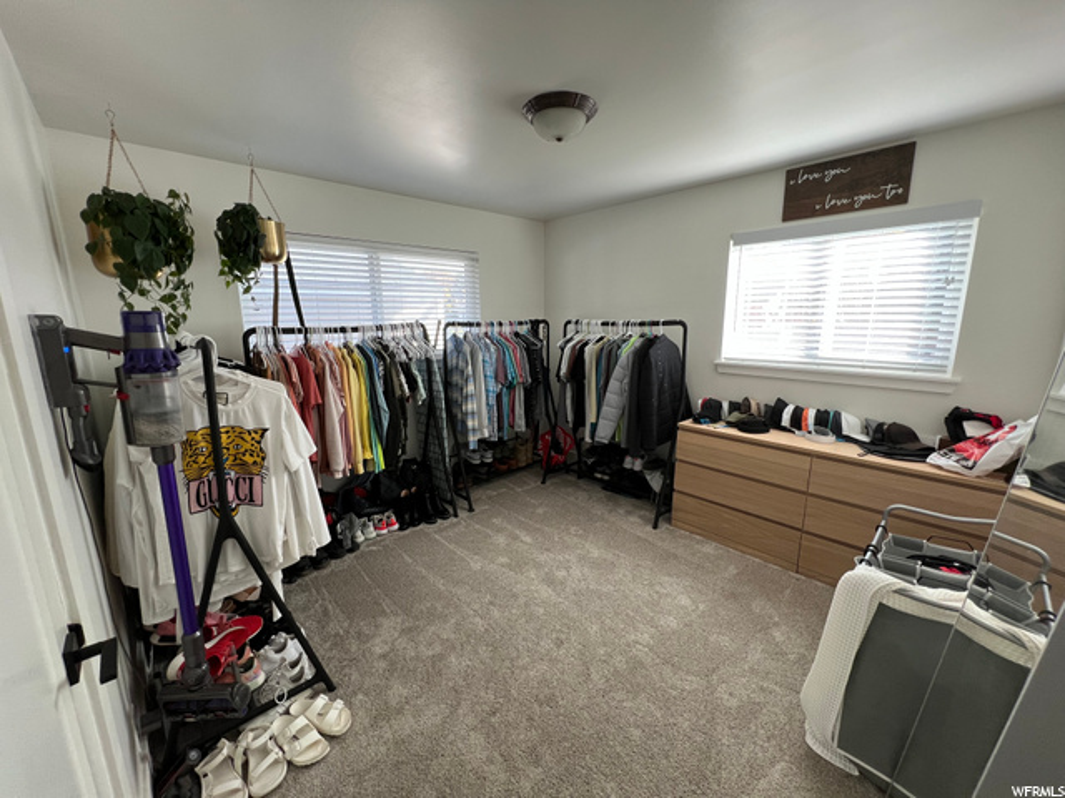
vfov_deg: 89.9
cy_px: 399
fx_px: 400
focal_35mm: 13
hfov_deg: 106.2
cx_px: 532
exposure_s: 1/121
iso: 100
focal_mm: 1.57
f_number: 1.8
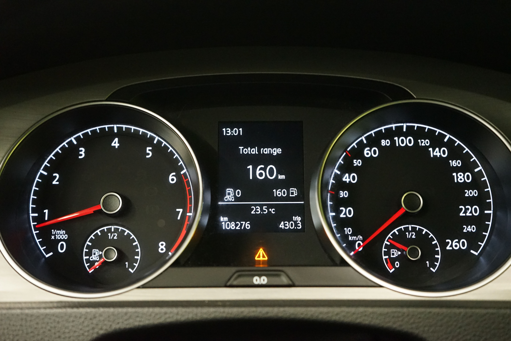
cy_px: 170
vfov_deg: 29.2
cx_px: 256
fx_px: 653
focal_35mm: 46
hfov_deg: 42.7
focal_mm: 46
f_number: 4.5
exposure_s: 1/25
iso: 6400
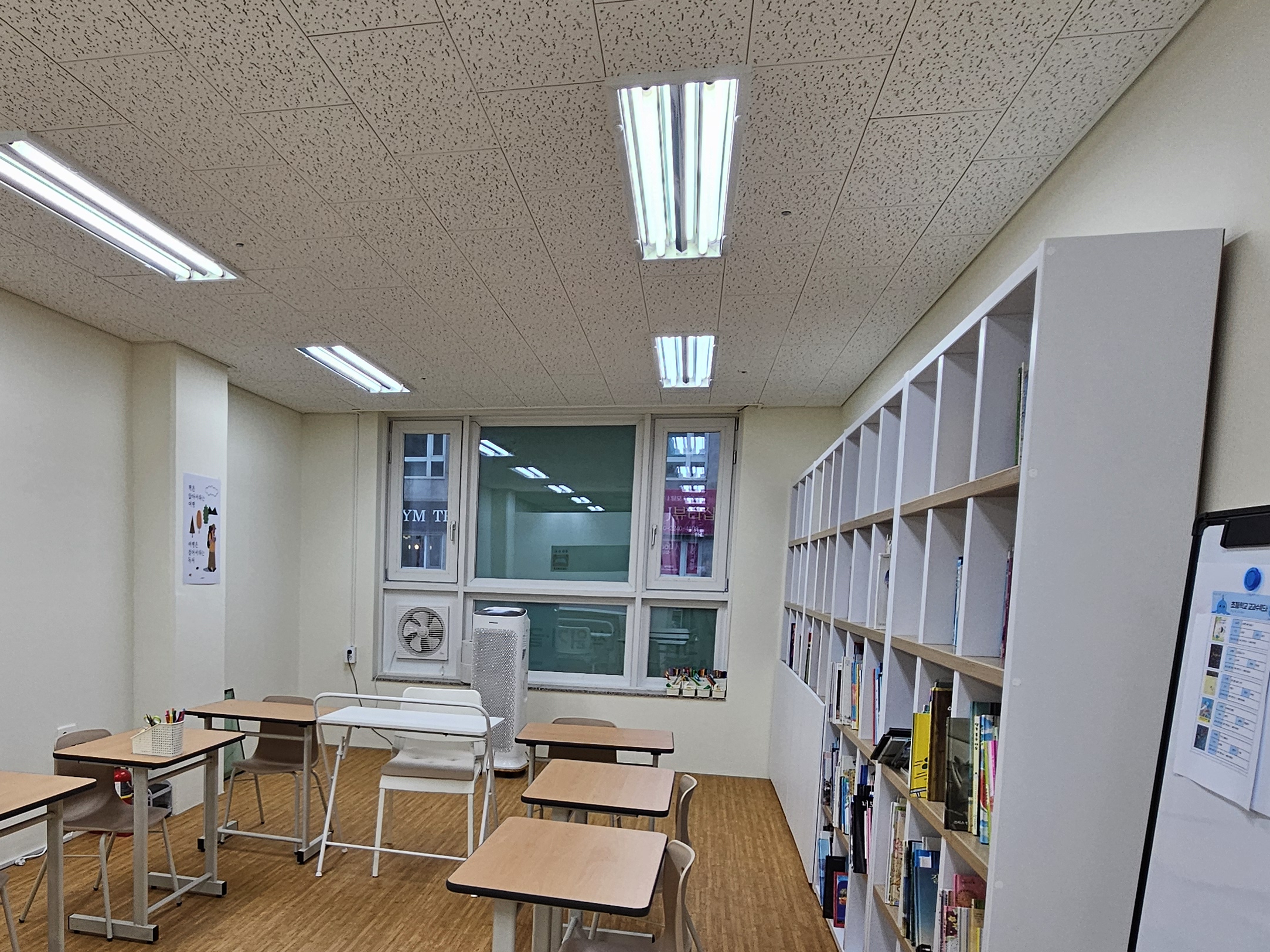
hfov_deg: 70.3
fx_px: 880
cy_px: 677
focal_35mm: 24
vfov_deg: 54.9
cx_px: 465
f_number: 2.2
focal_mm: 2.2
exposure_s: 1/120
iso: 100
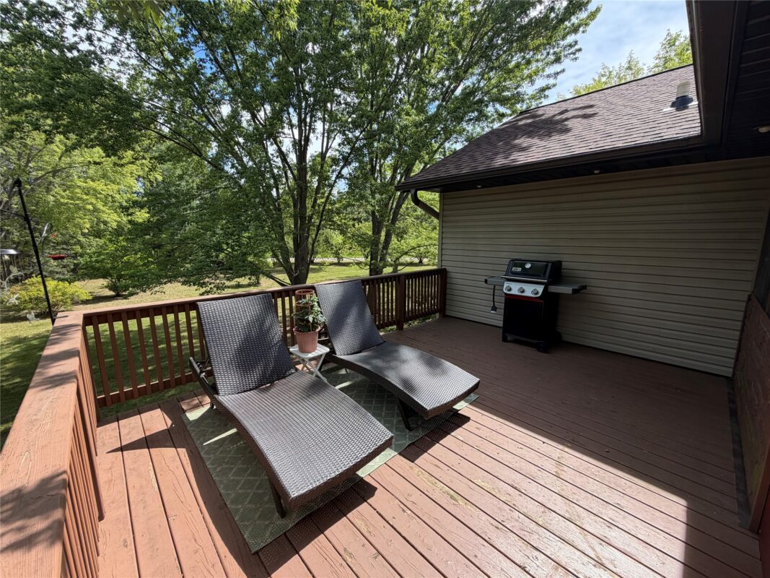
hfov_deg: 102.1
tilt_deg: -8.3
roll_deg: +0.1
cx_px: 385
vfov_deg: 85.7
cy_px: 289
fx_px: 311
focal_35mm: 14
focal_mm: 2.22
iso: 50
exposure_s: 1/502
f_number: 2.2
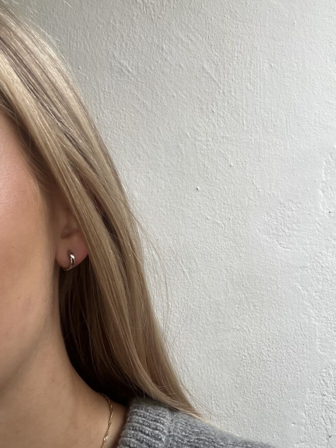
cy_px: 224
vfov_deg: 60.0
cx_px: 168
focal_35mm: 30
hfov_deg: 46.8
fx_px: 388
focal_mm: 2.71
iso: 25
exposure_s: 1/155
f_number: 2.2
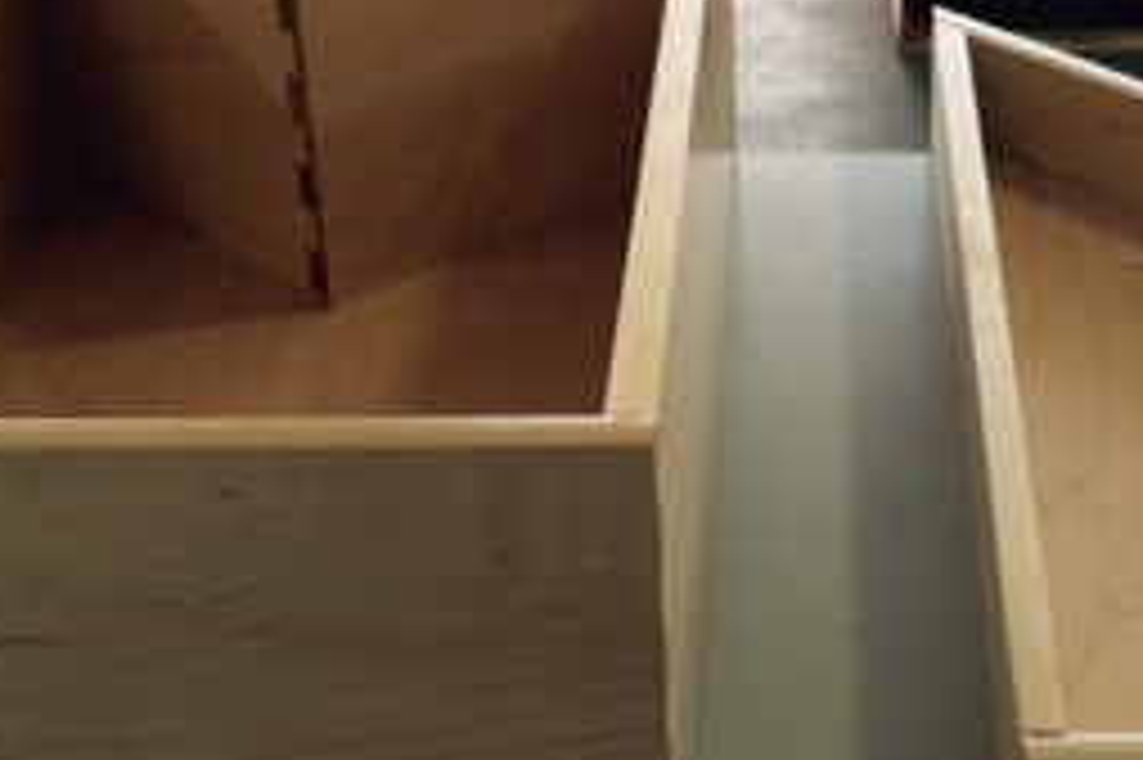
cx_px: 760
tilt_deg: -28.7
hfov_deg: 26.5
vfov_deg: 17.9
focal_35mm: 76
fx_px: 2411
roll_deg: +1.2
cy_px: 288
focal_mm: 4.15
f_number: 2.2
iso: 40
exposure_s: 1/60
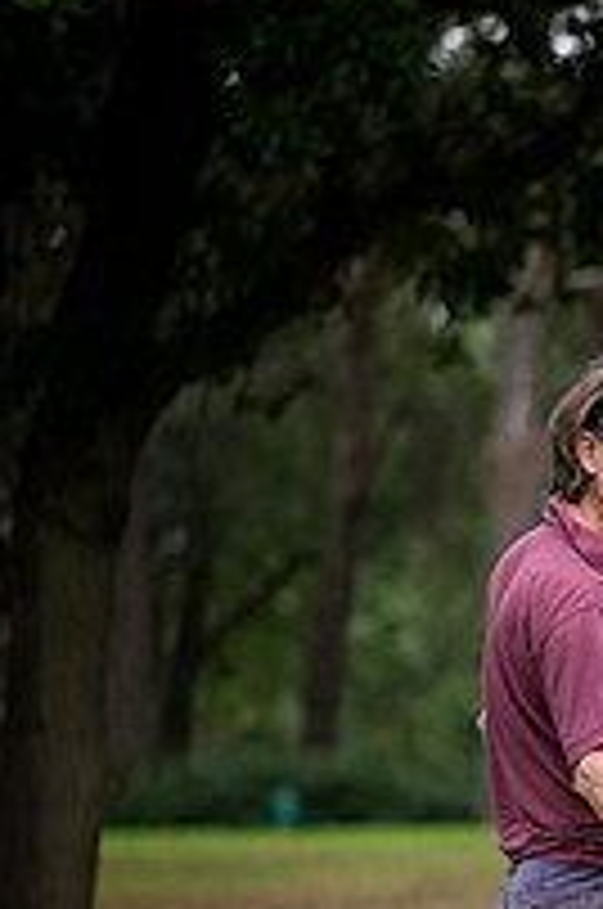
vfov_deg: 5.5
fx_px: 9428
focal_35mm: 374
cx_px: 1264
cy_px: 808
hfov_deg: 3.6
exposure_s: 1/320
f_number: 2.8
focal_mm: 130
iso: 1000
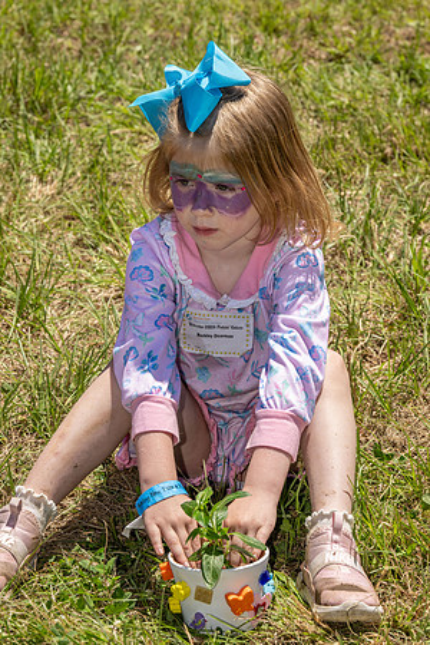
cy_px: 322
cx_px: 215
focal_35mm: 155
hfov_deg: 8.9
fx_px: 2777
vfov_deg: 13.2
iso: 200
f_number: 13
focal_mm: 155
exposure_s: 1/200
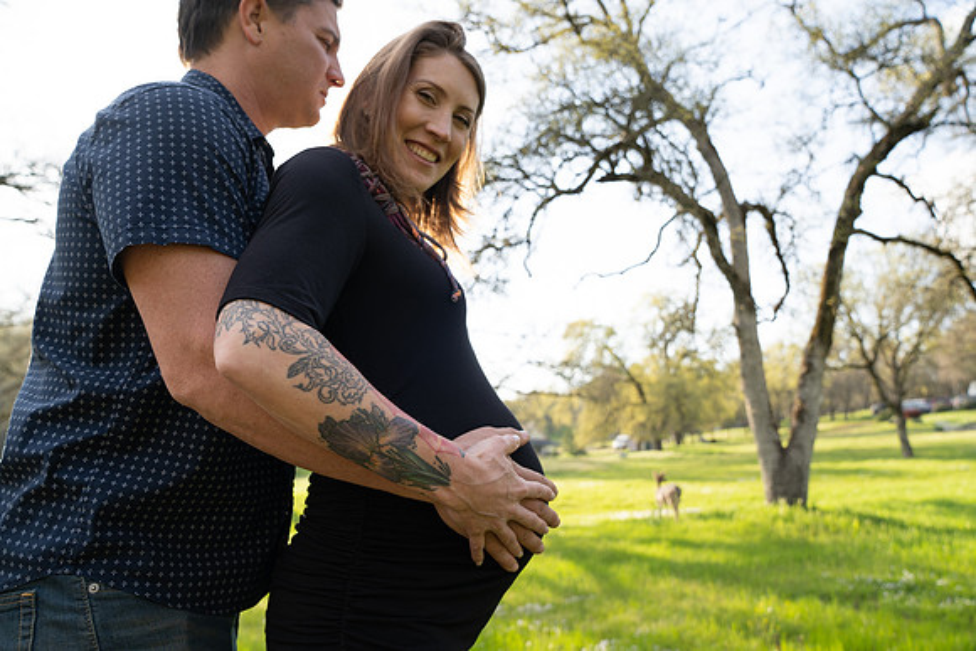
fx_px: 651
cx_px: 488
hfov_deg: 73.7
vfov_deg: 53.2
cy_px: 326
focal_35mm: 24
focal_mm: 24
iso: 160
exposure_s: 1/250
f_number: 4
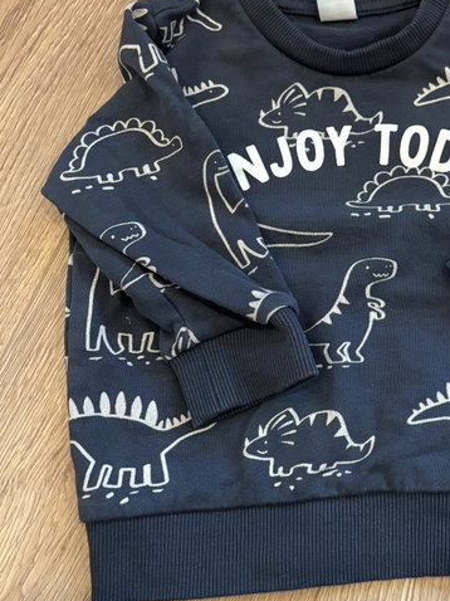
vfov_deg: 42.1
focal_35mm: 45
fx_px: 781
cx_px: 368
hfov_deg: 31.2
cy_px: 285
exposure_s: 1/50
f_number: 1.6
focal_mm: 5.96
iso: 500
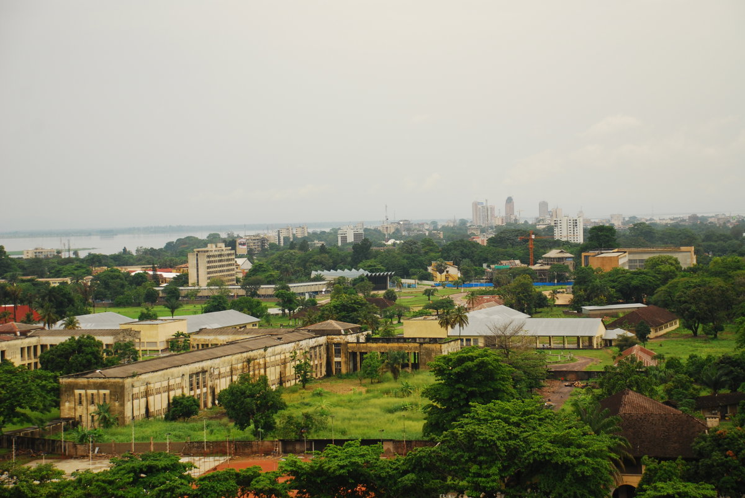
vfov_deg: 18.2
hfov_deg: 27.0
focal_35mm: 75
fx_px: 1554
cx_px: 372
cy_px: 249
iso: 200
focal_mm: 50
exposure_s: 1/640
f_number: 5
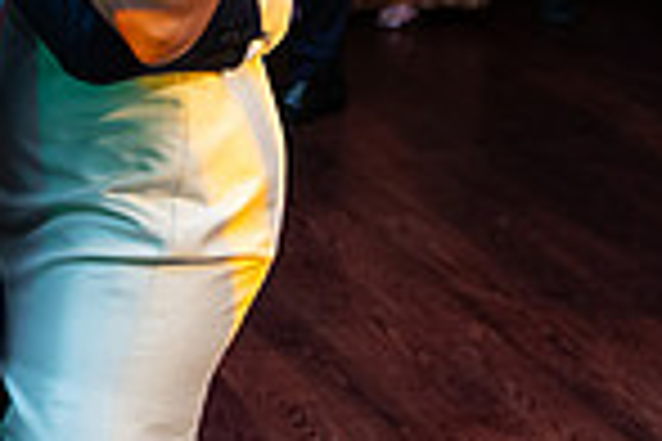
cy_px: -214
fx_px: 2758
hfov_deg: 13.5
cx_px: -36
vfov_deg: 8.9
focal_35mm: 150
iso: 640
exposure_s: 1/160
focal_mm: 38
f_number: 3.5
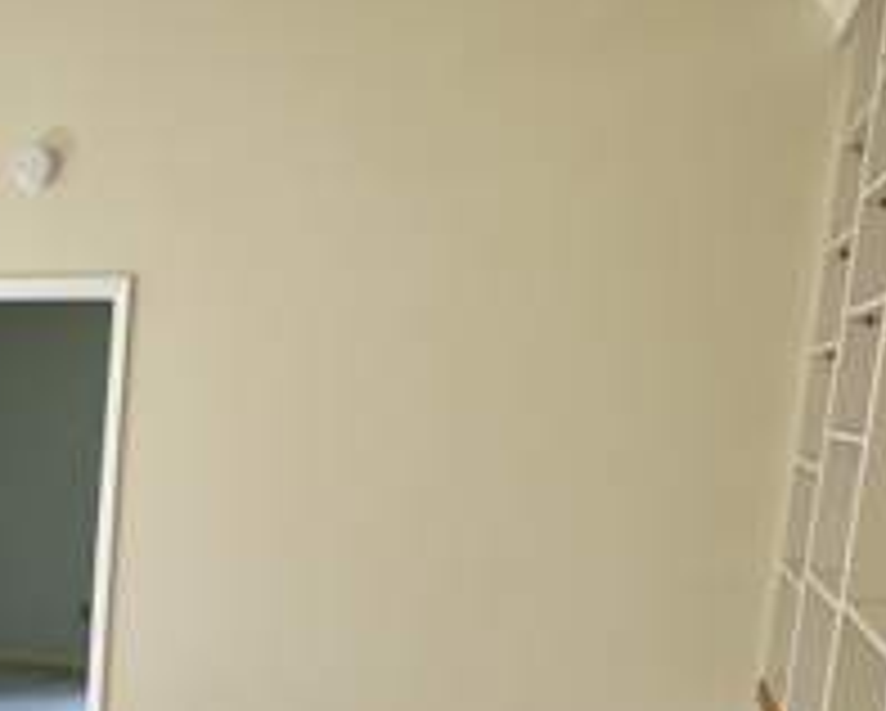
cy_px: 718
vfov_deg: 25.4
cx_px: -148
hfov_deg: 29.0
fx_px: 1496
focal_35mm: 57
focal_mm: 6.76
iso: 200
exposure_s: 1/120
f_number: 1.78
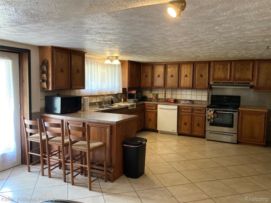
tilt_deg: -3.2
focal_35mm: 28
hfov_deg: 63.4
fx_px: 219
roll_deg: -2.1
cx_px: 136
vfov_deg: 49.7
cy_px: 102
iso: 320
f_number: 1.8
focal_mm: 3.99
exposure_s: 1/60
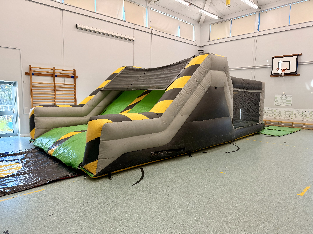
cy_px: 117
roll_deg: -0.4
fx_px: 217
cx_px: 156
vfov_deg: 56.8
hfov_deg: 71.6
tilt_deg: -5.9
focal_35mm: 24
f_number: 1.78
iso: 100
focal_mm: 6.76
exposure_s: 1/100
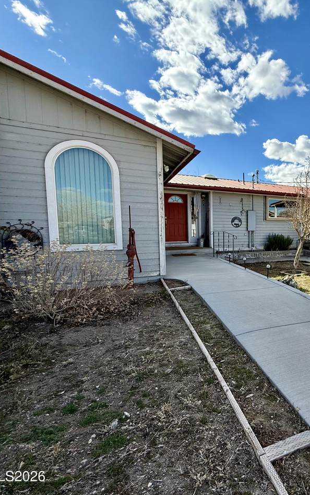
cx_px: 288
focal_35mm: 20
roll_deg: -1.7
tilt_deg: -4.5
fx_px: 270
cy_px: 249
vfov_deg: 85.1
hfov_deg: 51.5
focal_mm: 2.22
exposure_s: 1/1698
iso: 50
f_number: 2.2
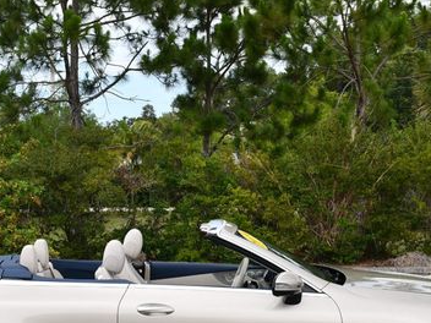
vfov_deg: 19.0
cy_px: 239
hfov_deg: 25.3
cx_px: 196
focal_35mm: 77
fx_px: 959
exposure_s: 1/250
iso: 125
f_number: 8
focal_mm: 22
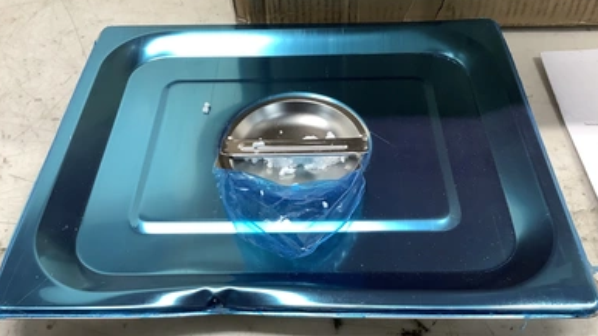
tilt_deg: -50.2
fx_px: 555
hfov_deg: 56.6
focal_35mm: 35
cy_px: 159
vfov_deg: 33.7
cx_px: 299
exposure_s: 1/60
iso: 64
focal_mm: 3.3
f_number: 2.4
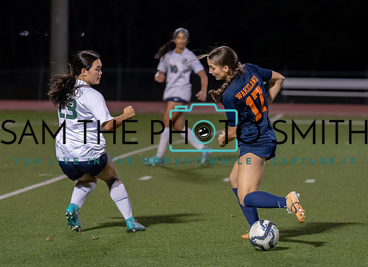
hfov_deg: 10.0
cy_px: 111
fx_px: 2100
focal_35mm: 200
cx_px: 238
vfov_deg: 7.3
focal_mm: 139
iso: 4000
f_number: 2.8
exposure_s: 1/1000
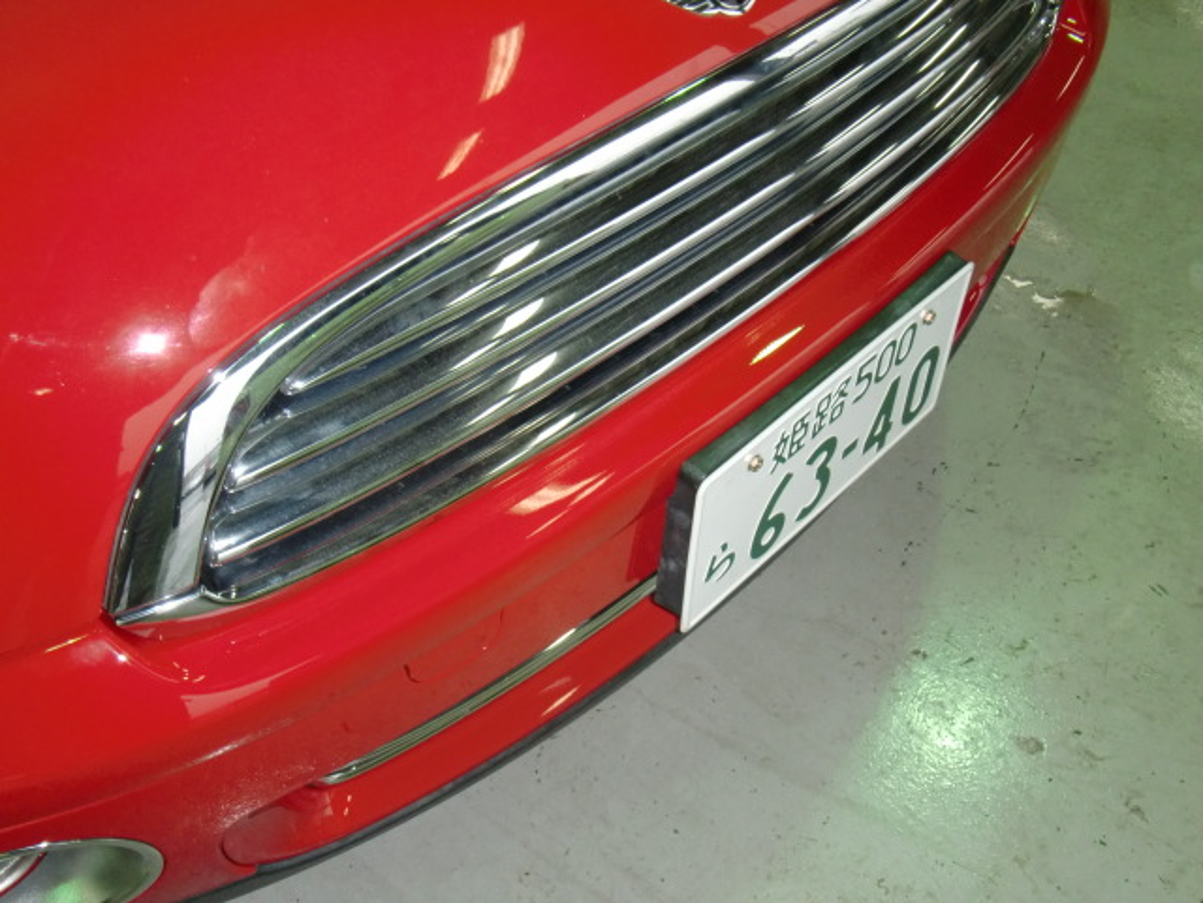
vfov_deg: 37.7
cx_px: 602
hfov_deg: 49.0
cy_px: 452
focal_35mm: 38
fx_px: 1321
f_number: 3.9
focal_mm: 6.66
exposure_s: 1/60
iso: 250
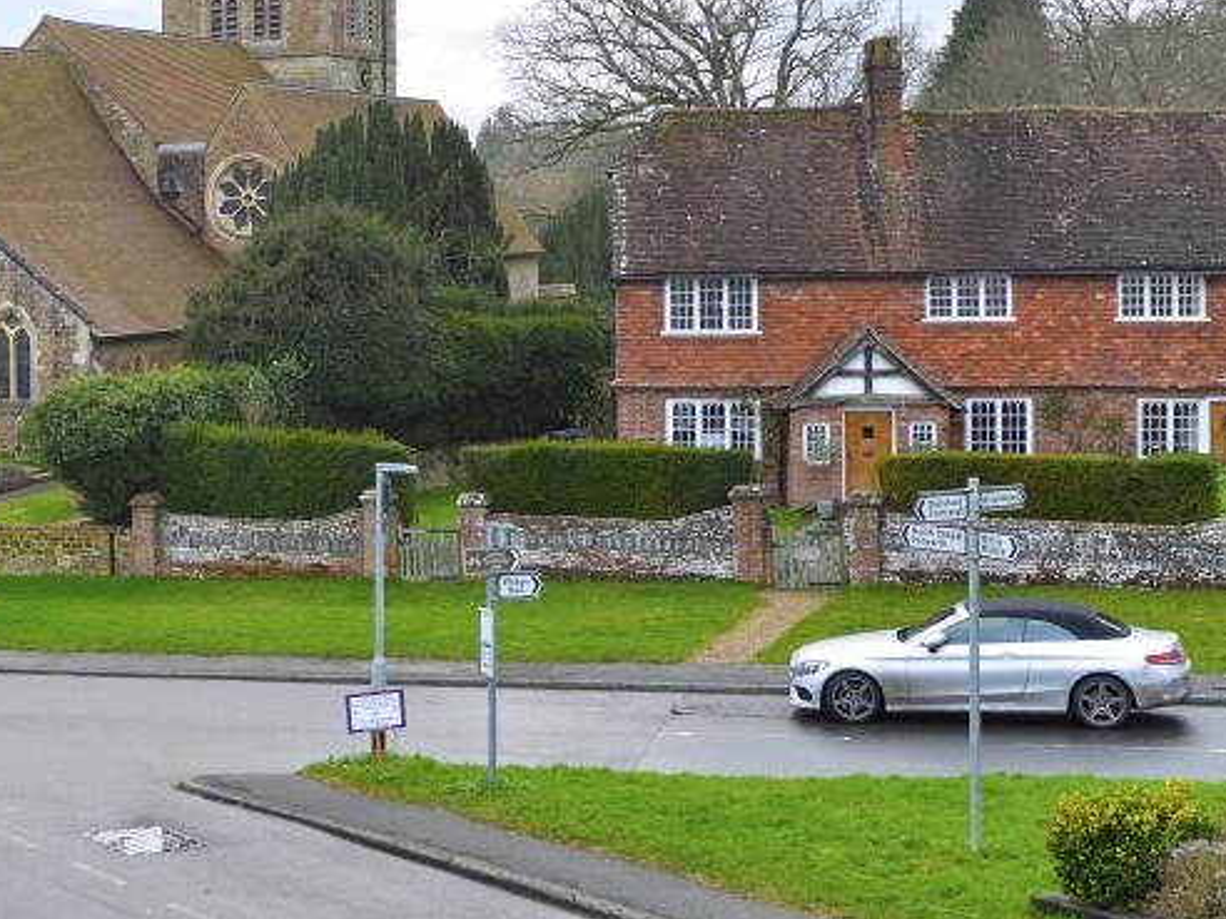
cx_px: 127
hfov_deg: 26.8
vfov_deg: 20.9
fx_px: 2479
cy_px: 278
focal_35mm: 70
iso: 400
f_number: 6.3
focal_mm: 35
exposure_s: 1/50
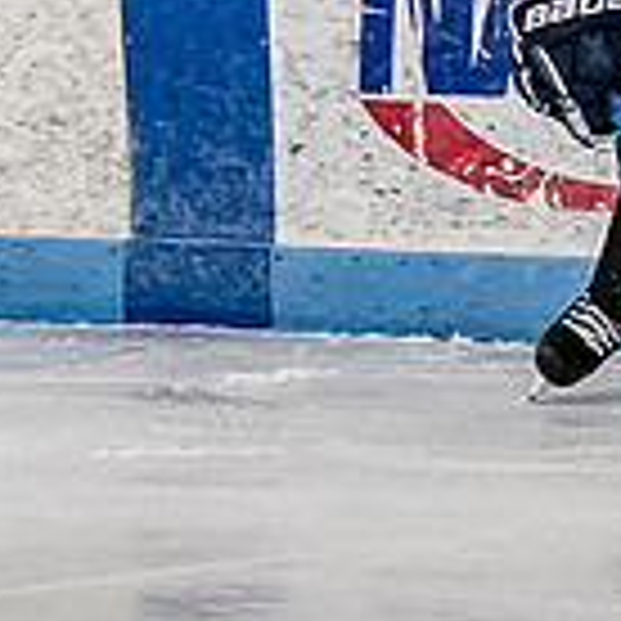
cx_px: 984
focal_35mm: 958
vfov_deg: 1.8
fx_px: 19444
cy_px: 118
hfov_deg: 1.8
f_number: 4
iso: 2000
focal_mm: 92
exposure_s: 1/800
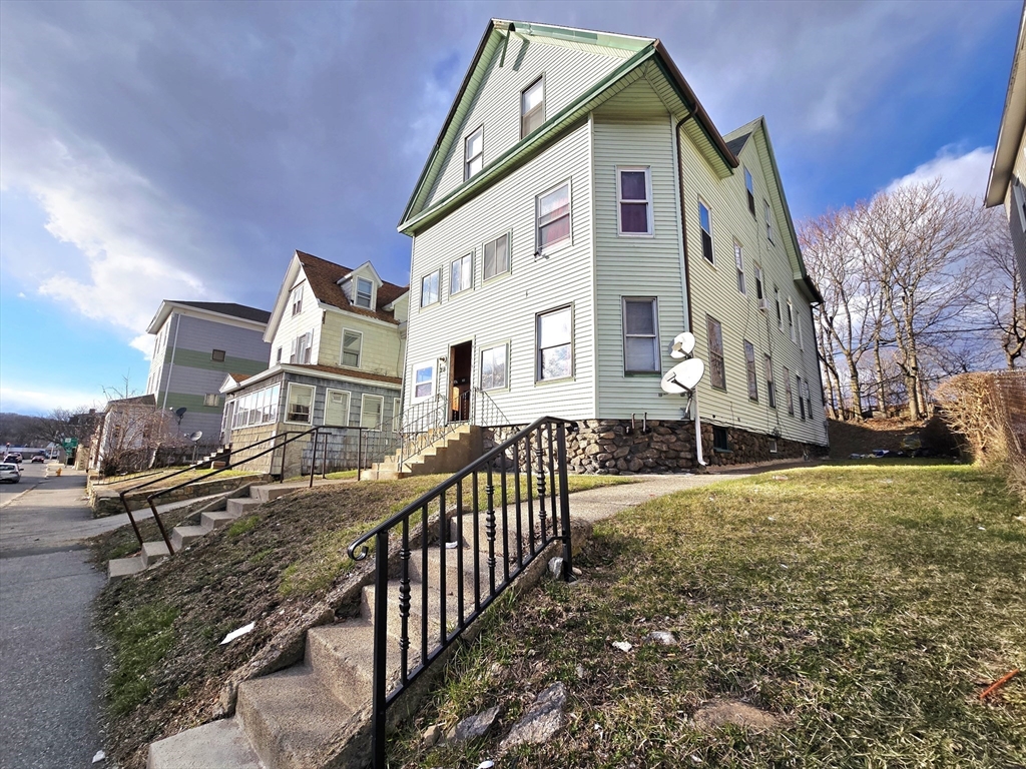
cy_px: 384
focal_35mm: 13
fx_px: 385
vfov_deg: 89.9
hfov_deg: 106.2
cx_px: 513
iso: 50
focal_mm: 2.2
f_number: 2.2
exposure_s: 1/2000
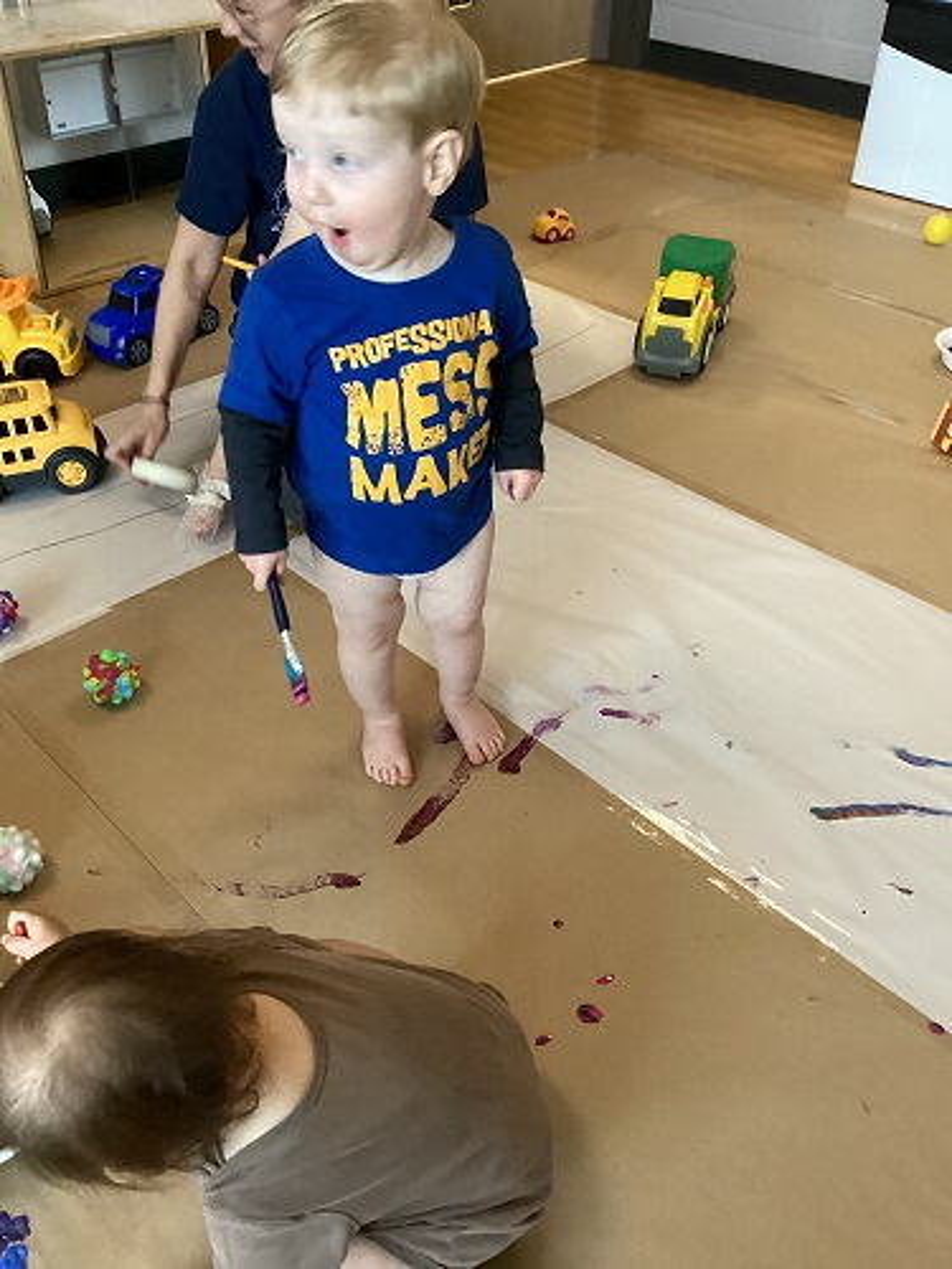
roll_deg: -0.8
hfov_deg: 45.4
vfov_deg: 58.4
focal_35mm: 31
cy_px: 634
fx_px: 1137
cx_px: 476
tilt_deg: -40.0
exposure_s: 1/60
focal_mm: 3.3
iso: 320
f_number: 2.4
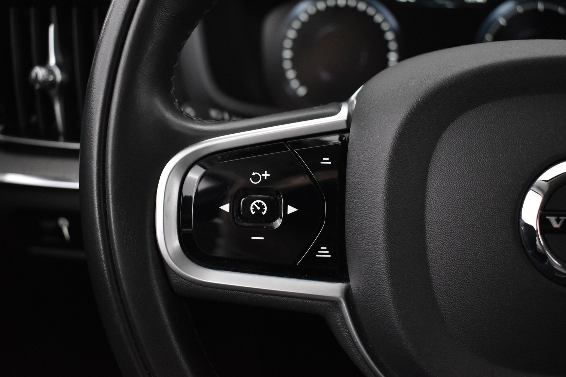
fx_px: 613
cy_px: 188
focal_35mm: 39
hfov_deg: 49.6
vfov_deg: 34.2
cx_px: 283
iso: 3200
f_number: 4
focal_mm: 26
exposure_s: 1/40
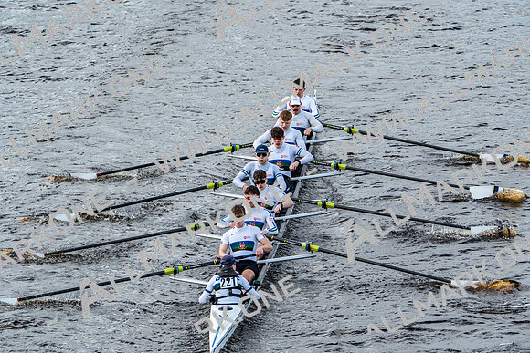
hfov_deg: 6.7
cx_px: 265
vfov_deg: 4.5
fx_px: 4550
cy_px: 176
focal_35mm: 309
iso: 500
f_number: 6.3
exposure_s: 1/1250
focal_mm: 309
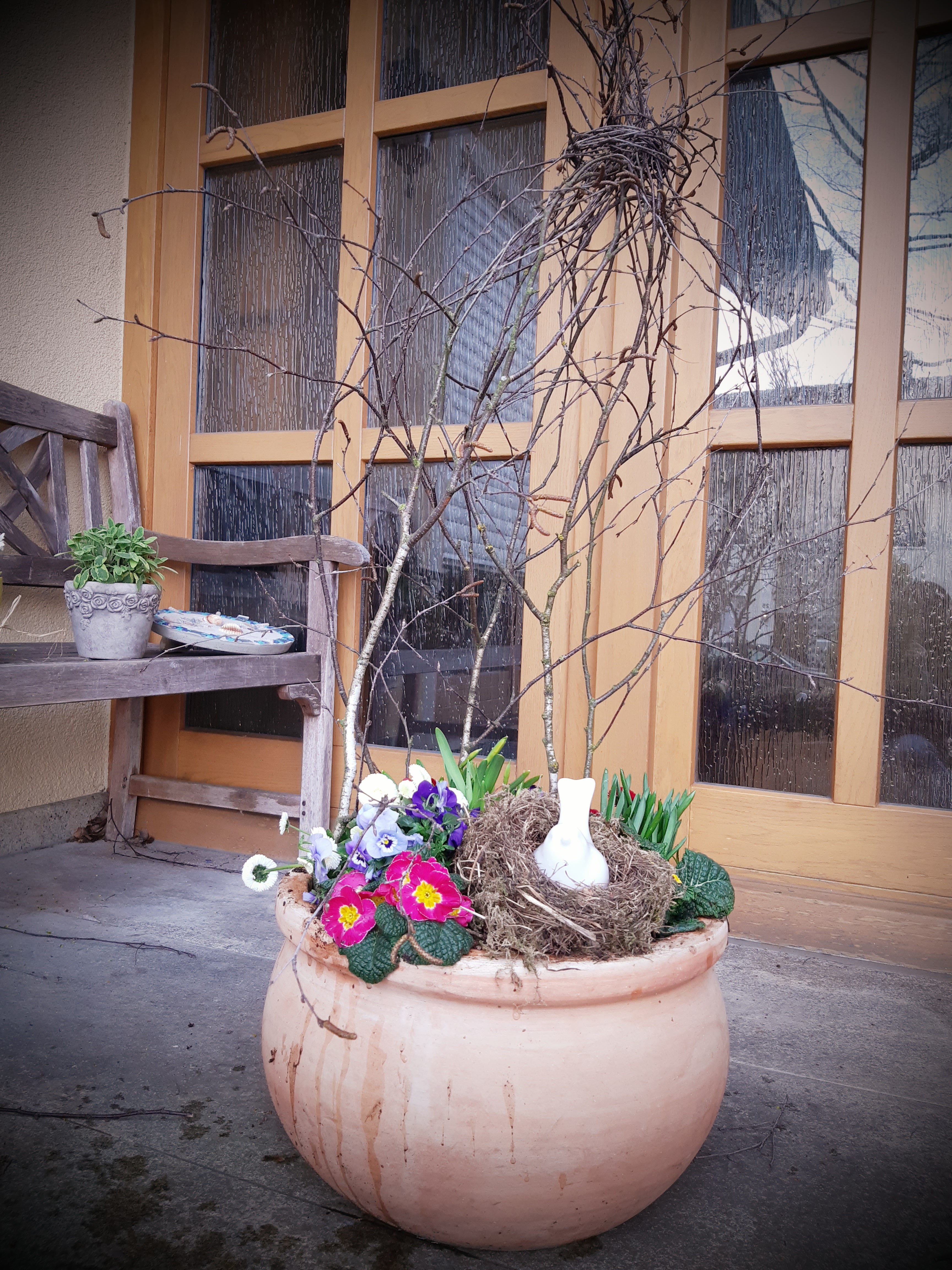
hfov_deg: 53.1
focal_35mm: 26
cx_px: 476
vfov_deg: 67.3
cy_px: 635
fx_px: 953
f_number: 1.7
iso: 50
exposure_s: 1/100
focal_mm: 3.92
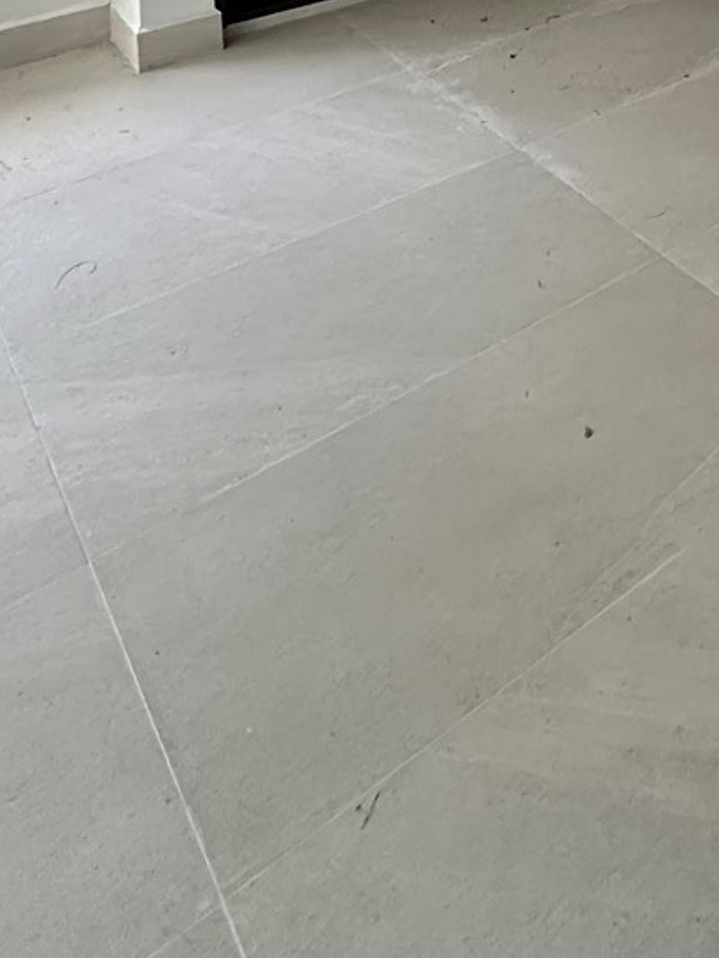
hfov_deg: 33.1
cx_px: 665
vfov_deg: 34.2
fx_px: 1135
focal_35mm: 41
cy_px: -258
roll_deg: -1.0
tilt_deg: -9.2
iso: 500
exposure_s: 1/60
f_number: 2.2
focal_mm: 2.22
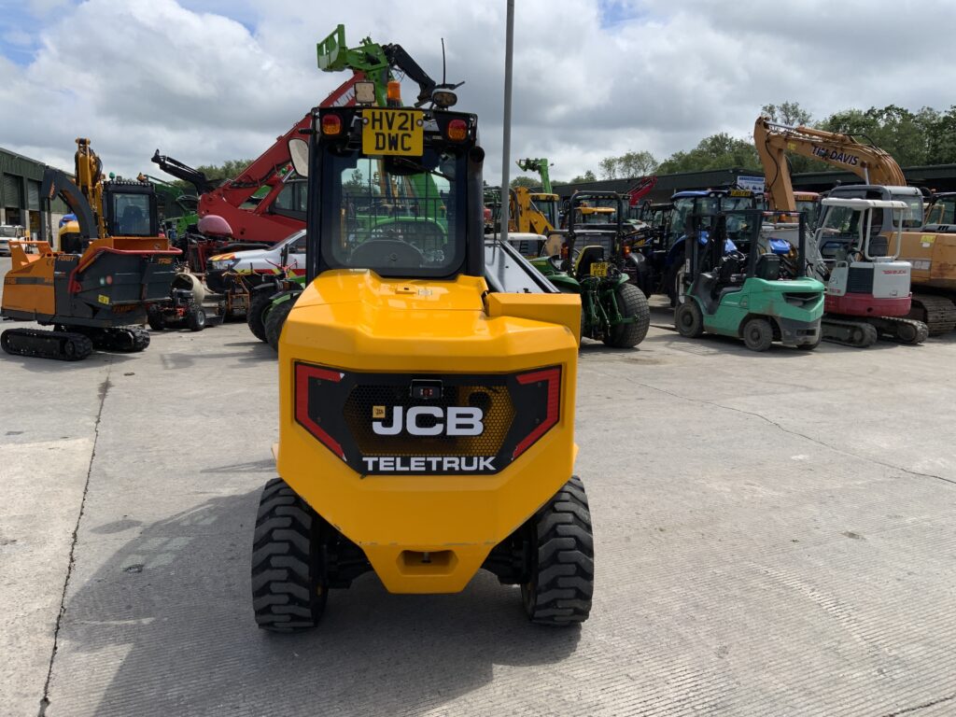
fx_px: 801
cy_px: 358
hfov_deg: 61.7
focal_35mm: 29
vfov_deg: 48.2
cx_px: 478
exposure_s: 1/1984
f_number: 1.8
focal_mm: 3
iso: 20
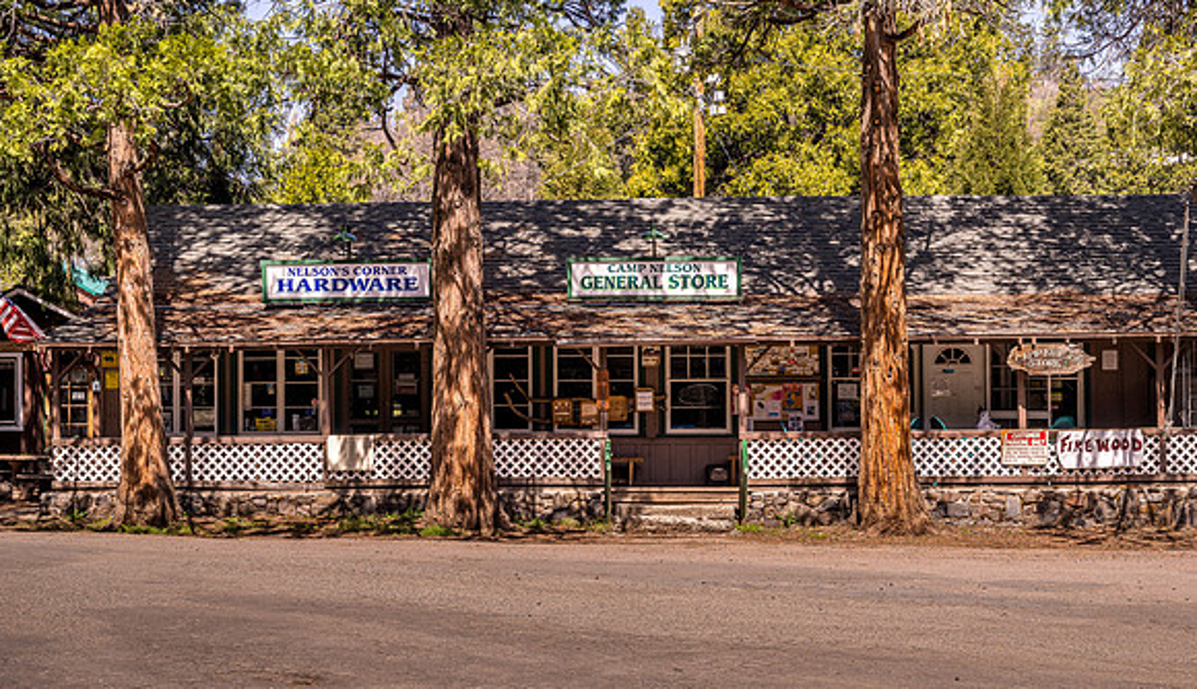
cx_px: 648
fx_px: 1692
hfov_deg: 38.9
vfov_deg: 23.0
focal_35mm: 53
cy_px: 432
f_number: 11
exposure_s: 1/50
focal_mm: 47
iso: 160
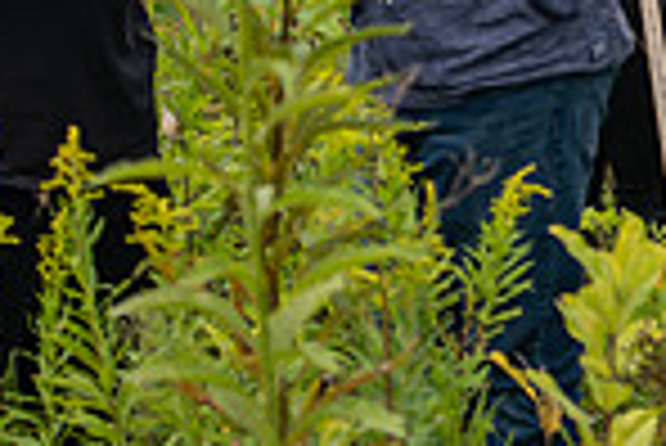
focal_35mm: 306
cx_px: 918
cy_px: -209
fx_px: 5666
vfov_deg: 4.5
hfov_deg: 6.7
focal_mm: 78
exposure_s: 1/320
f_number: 3.2
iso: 80
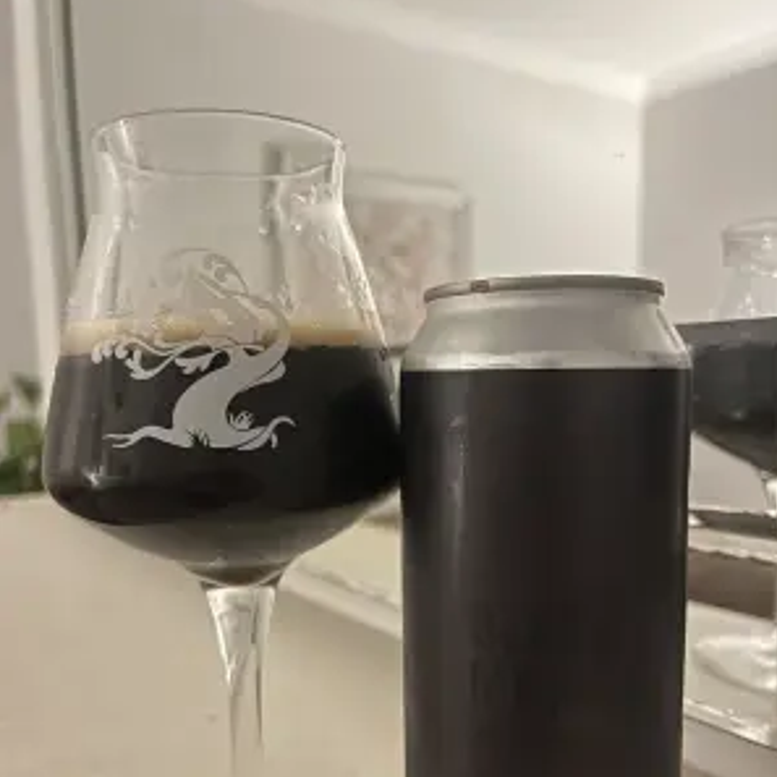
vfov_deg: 52.1
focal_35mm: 31
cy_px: 476
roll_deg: +2.0
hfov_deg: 52.5
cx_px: 390
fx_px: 787
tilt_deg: -8.2
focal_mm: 5.1
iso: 1250
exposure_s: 1/24
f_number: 1.6
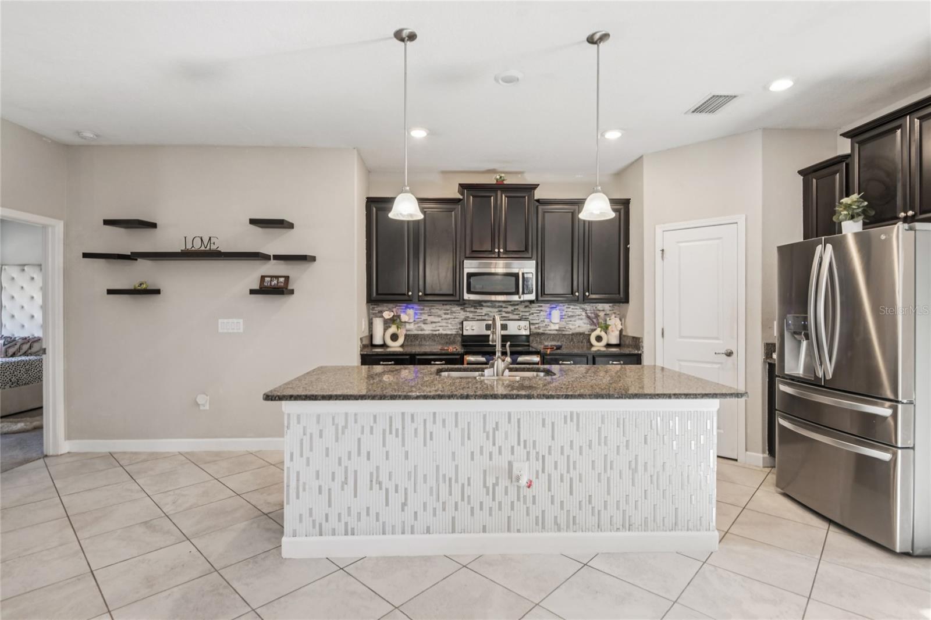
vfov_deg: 67.4
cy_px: 310
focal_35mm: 18
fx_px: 465
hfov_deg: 90.0
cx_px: 466
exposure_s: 1/13
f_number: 8
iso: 400
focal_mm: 18
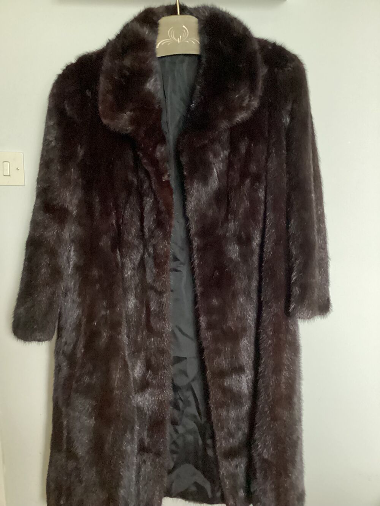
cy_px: 253
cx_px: 190
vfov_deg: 58.3
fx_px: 454
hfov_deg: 45.4
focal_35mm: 31
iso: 800
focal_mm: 3.3
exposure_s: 1/15
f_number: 2.4
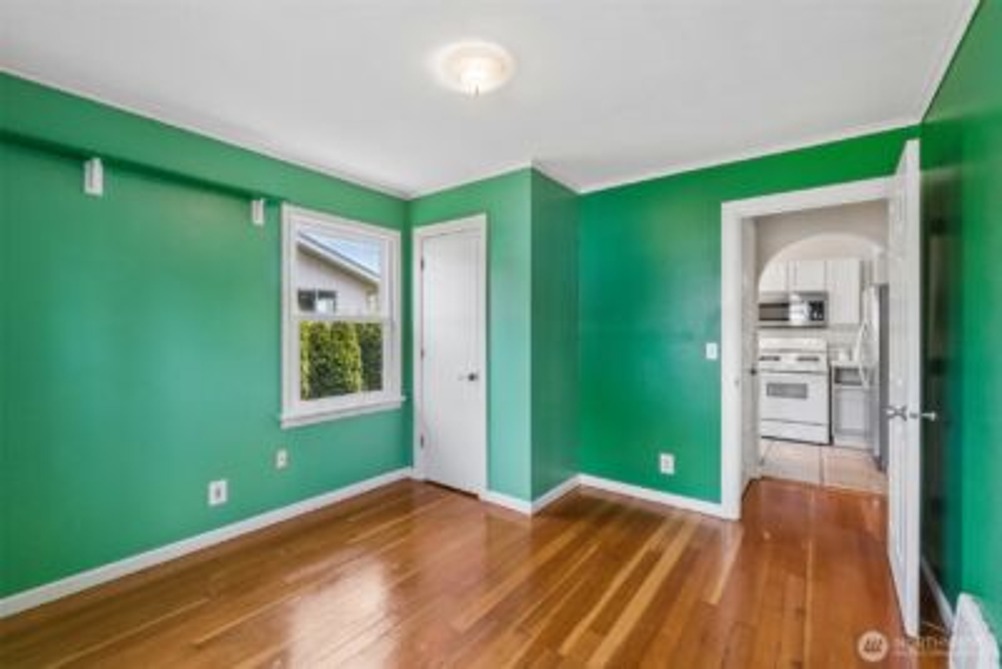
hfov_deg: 100.4
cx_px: 501
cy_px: 334
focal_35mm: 15
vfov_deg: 77.4
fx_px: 418
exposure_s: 1/30
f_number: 9
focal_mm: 10
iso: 800
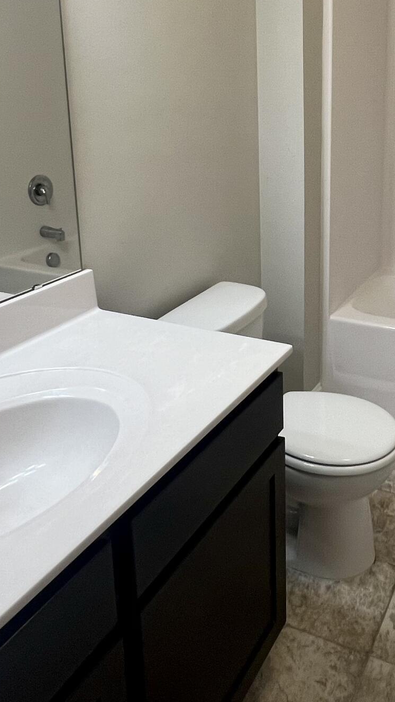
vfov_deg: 59.2
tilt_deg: -13.6
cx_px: 320
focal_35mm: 32
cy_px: 217
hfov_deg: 35.4
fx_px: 596
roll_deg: -0.7
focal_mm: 1.57
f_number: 1.8
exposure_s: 1/120
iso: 100
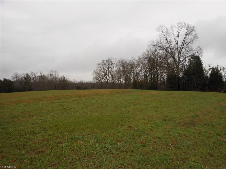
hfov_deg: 63.4
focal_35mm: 28
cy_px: 84
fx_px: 183
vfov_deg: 49.7
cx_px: 113
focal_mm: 5
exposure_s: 1/200
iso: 80
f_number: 3.7
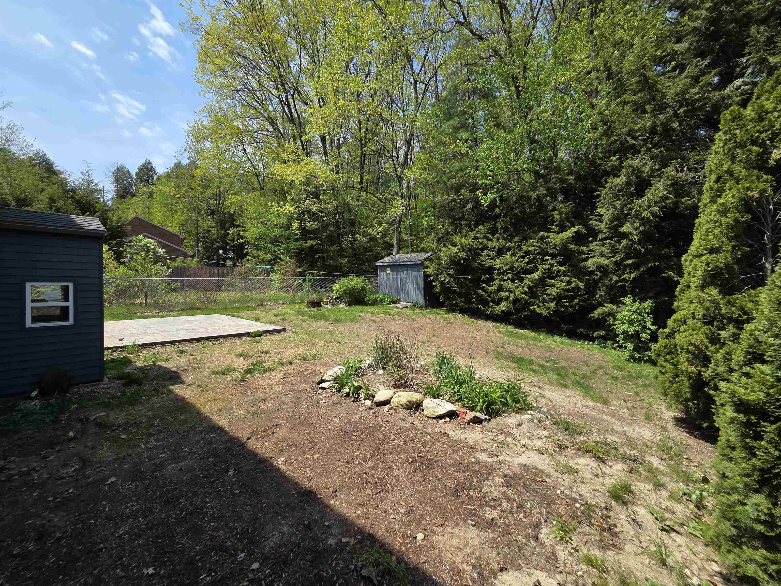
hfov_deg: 106.2
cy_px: 293
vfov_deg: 89.9
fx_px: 293
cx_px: 390
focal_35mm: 13
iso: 50
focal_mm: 2.2
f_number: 2.2
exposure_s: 1/1425
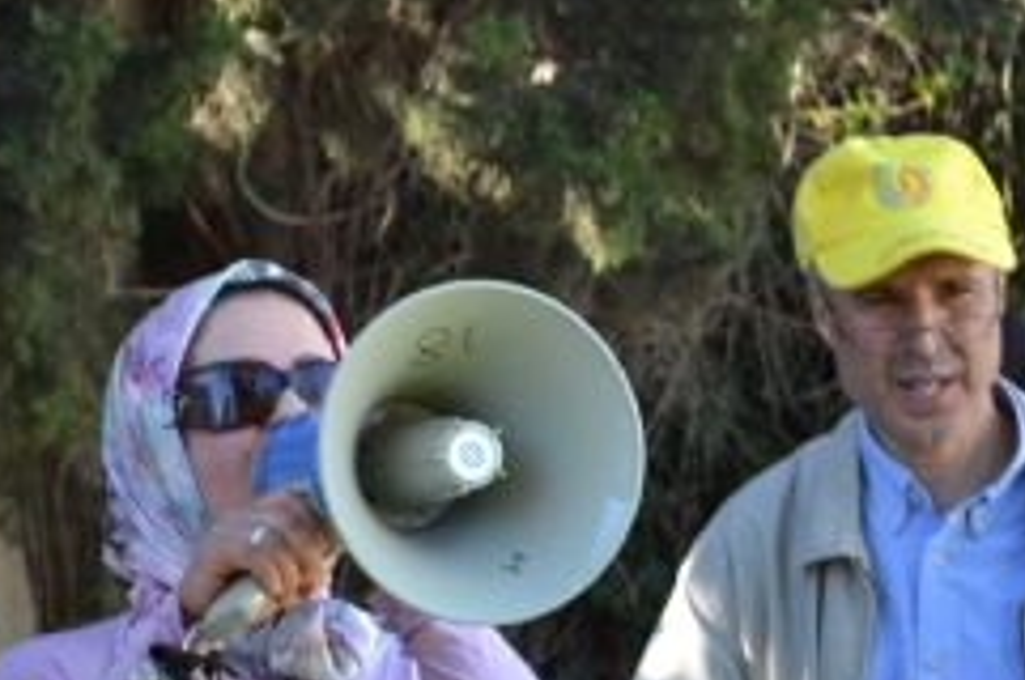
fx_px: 6236
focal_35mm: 219
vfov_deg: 6.2
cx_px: 455
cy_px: 586
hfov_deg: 9.4
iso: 220
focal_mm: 55
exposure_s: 1/125
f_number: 5.6
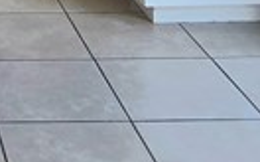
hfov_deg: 17.5
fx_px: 757
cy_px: -279
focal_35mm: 107
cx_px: -134
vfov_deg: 10.0
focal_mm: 2.2
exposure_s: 1/227
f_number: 2.2
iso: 50
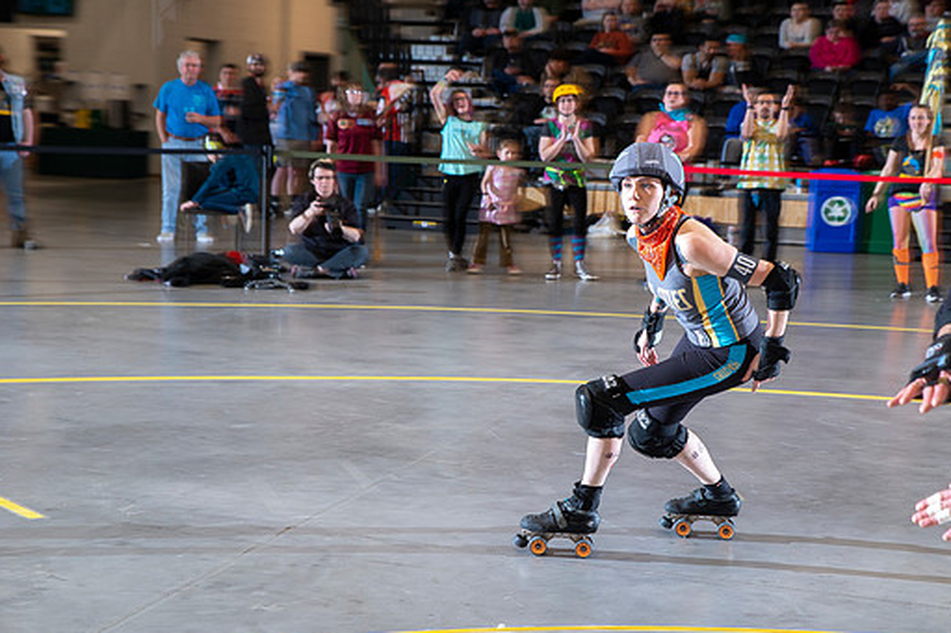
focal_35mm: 68
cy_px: 352
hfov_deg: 29.6
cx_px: 520
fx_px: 1796
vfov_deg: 20.0
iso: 640
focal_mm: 60
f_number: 5.6
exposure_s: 1/160
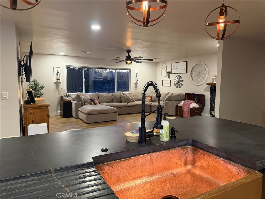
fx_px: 184
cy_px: 100
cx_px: 132
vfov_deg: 56.8
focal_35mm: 24
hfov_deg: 71.6
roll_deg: -0.6
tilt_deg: -6.1
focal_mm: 6.76
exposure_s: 1/60
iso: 640
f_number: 1.78
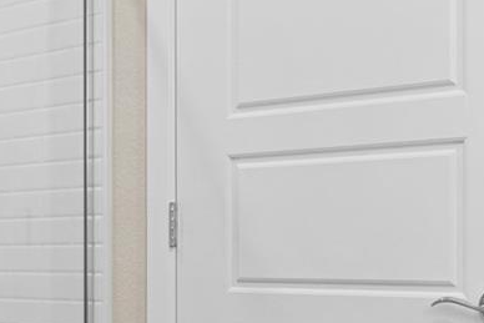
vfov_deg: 20.4
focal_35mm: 66
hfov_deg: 29.3
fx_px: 888
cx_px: 54
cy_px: 254
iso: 200
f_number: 8
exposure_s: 1/4
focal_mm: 16
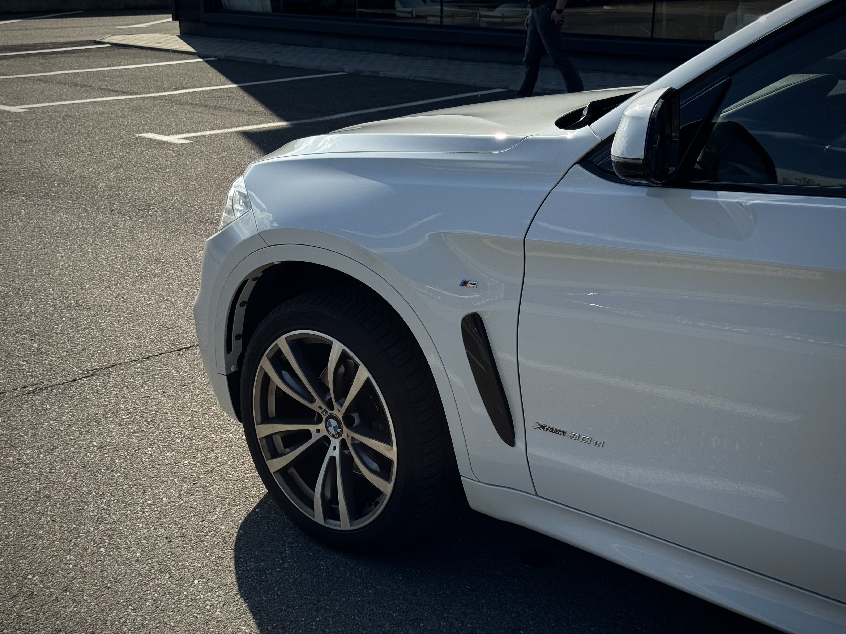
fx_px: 1173
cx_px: 423
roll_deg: -0.3
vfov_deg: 30.3
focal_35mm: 48
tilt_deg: -17.4
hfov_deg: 39.7
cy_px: 317
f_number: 1.78
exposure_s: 1/3425
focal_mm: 6.76
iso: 64
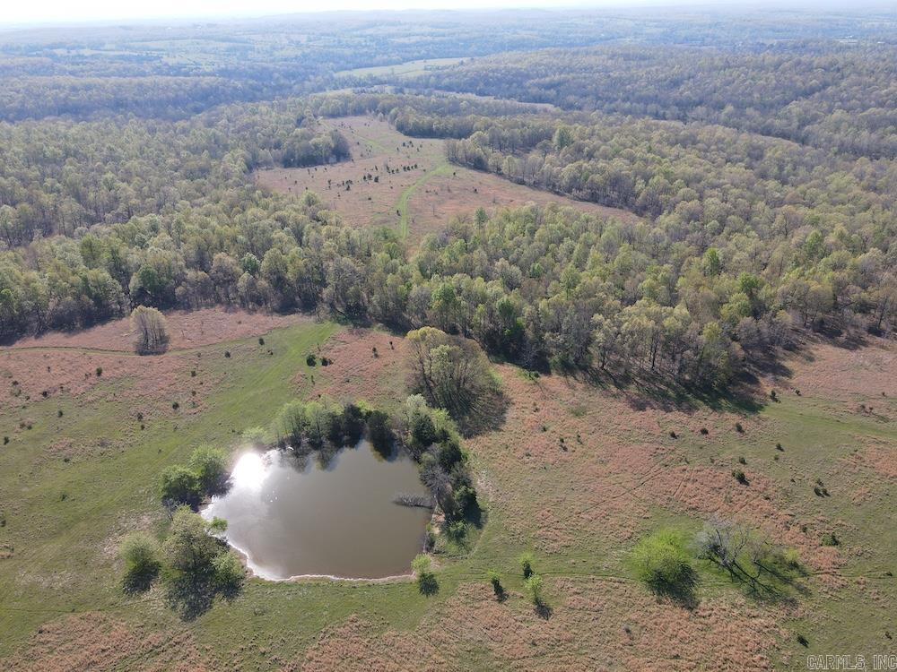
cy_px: 336
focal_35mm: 24
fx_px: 622
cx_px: 448
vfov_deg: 56.8
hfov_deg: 71.6
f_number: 2.8
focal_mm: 4.5
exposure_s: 1/25
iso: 110
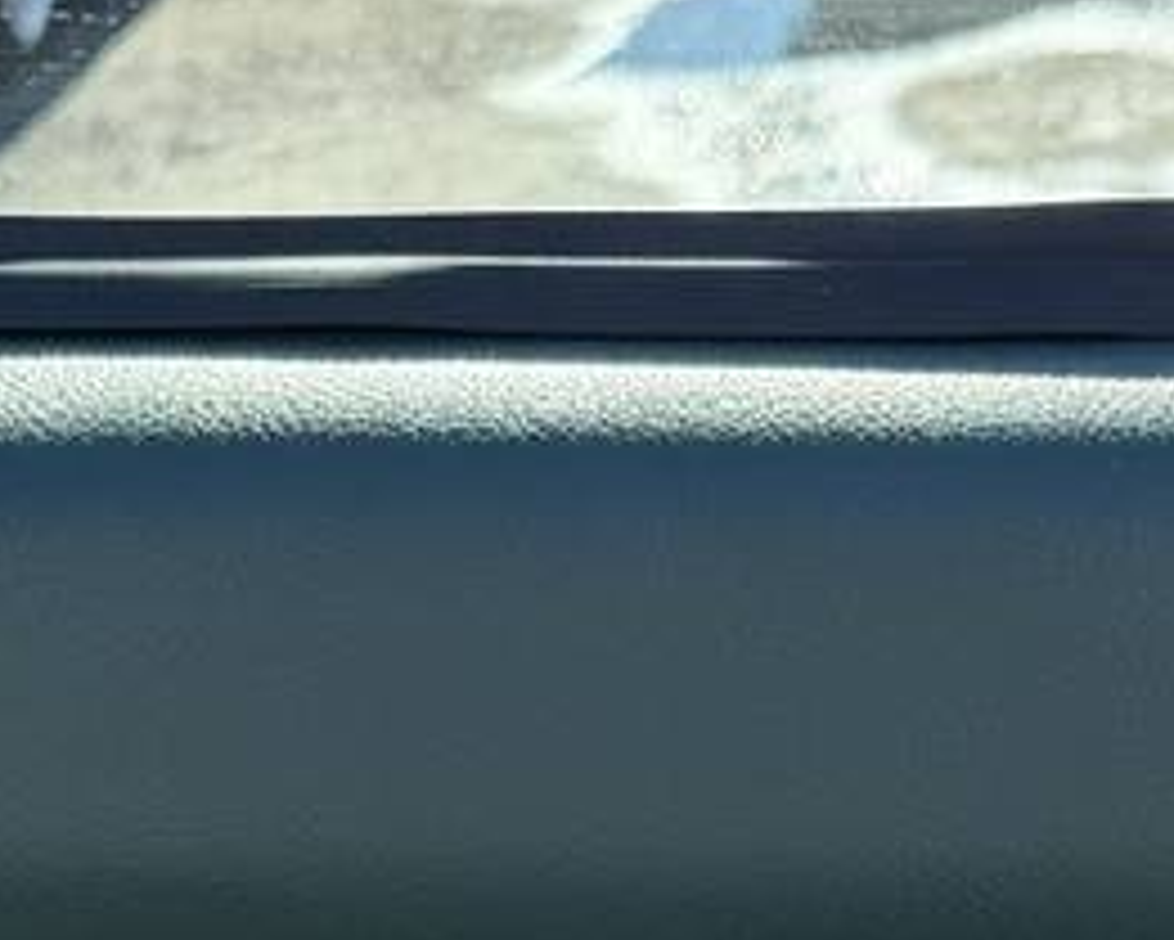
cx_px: 175
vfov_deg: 11.6
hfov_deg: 16.5
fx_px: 3997
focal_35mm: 115
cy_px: 2064
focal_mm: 6.76
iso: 80
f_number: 1.78
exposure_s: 1/1091
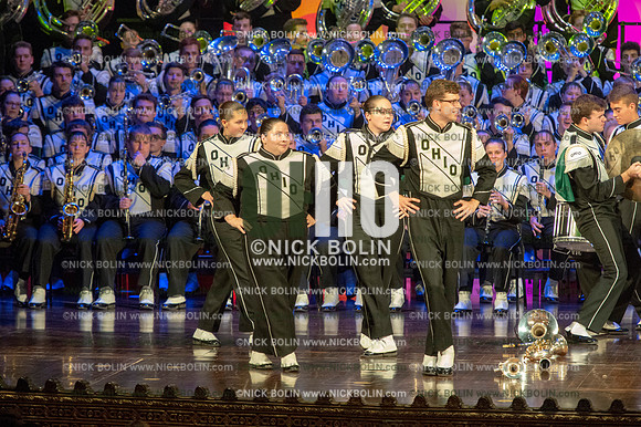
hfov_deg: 7.9
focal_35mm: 260
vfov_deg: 5.3
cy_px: 214
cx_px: 320
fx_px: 4627
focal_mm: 260
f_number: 5.6
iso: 8000
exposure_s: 1/200
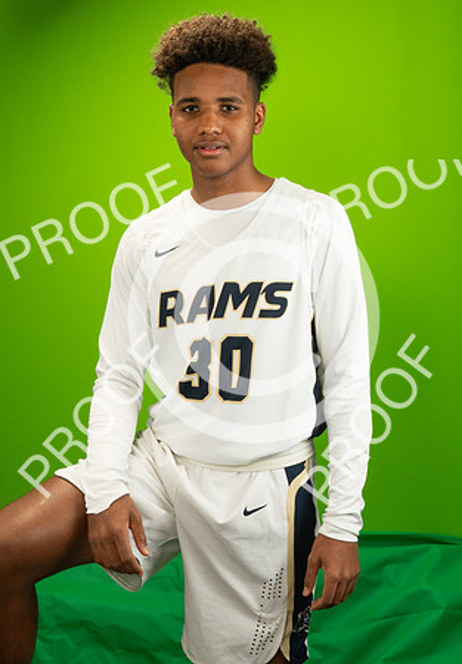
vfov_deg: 35.2
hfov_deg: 24.8
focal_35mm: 56
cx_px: 266
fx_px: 1048
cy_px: 303
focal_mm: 28
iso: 800
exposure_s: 1/60
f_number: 20
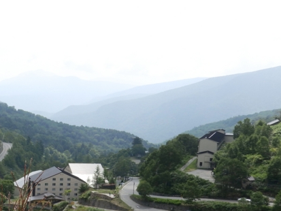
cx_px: 29
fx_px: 503
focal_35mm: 62
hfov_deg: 29.9
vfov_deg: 23.4
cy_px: 156
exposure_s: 1/500
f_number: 4.5
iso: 80
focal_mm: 5.7
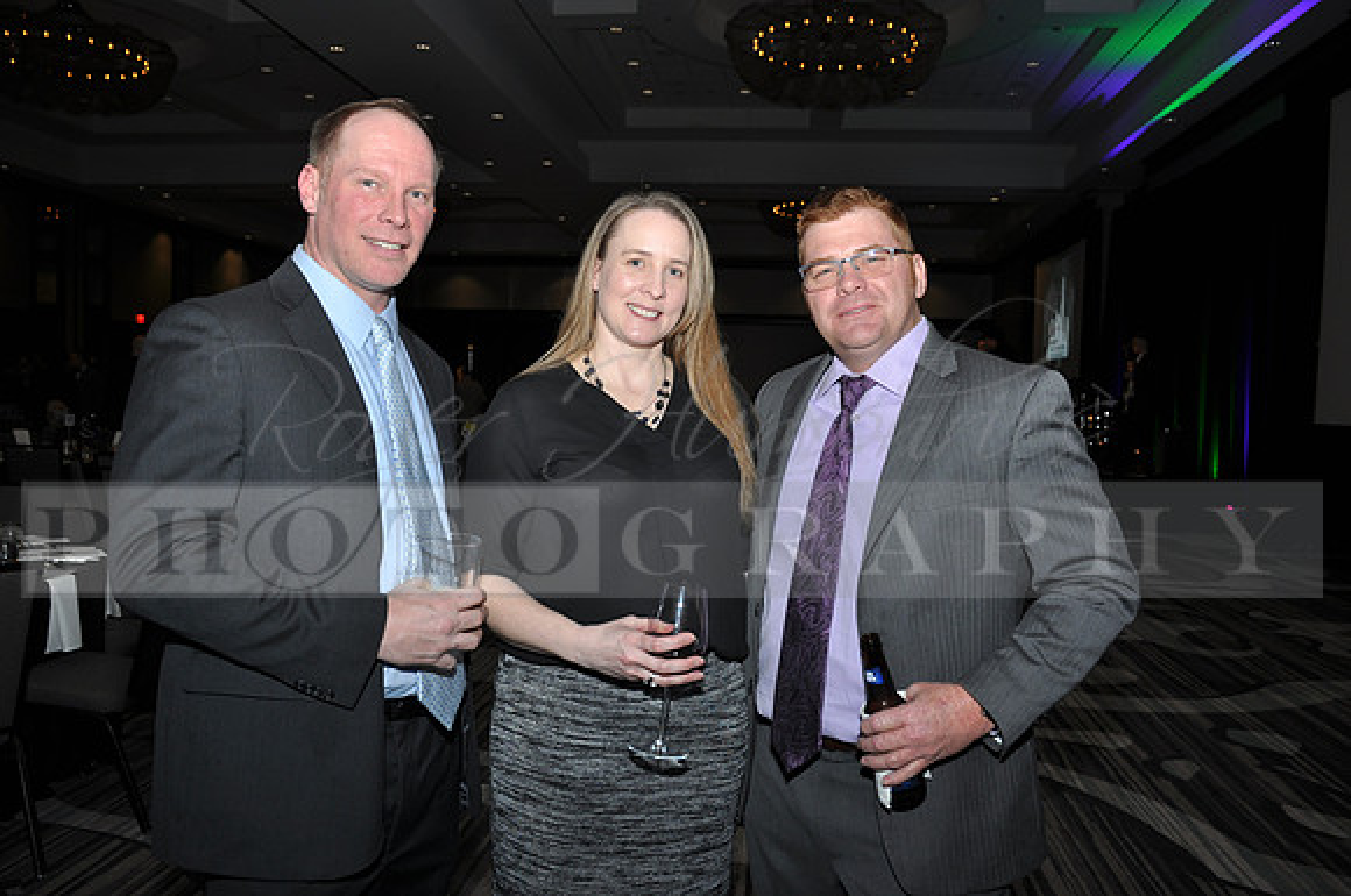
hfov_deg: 62.0
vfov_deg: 43.5
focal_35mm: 30
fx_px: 1124
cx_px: 676
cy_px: 448
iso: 200
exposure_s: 1/60
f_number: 4
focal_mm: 20
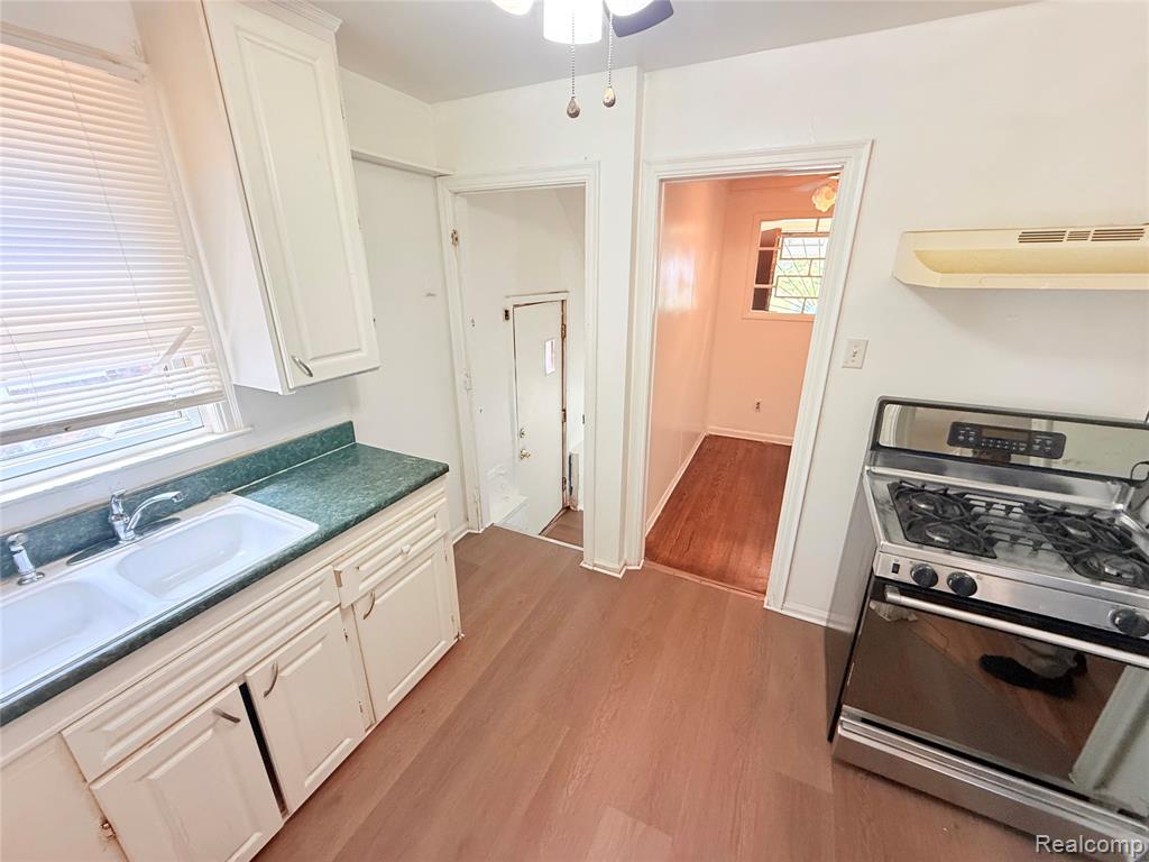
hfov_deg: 102.1
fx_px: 465
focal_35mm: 14
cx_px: 574
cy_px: 431
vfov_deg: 85.7
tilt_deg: -20.1
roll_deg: -0.1
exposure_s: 1/60
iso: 200
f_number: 2.2
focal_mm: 2.22
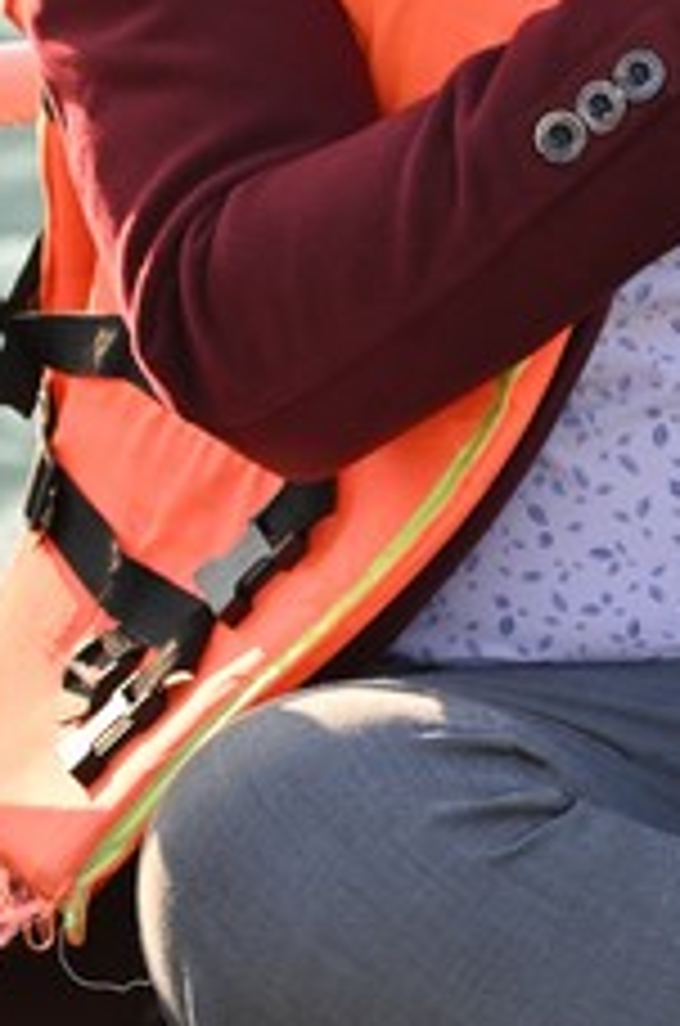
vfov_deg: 11.5
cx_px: 914
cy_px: -58
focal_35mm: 177
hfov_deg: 7.6
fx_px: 5038
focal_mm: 62
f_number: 5.6
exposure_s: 1/250
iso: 160
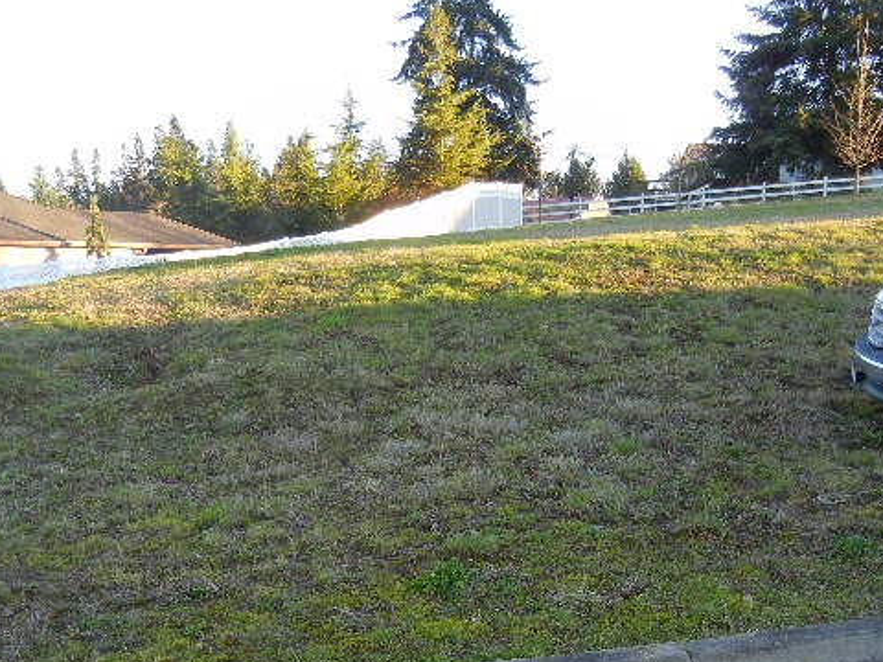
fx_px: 1020
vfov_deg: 35.6
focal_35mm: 40
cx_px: 421
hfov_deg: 46.8
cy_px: 436
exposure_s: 1/136
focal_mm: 5.4
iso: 160
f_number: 3.5
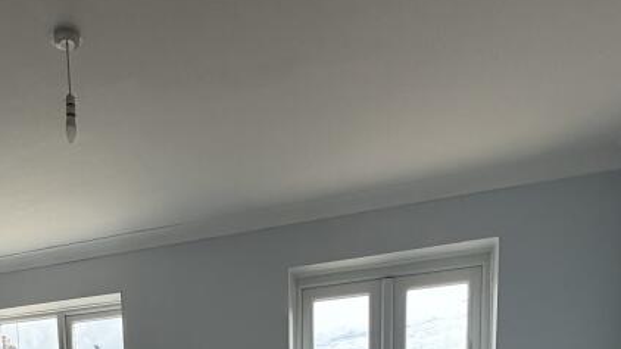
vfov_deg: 23.6
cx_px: 187
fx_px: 609
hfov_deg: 52.5
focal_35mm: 37
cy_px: 555
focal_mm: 2.22
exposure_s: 1/138
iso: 50
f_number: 2.2
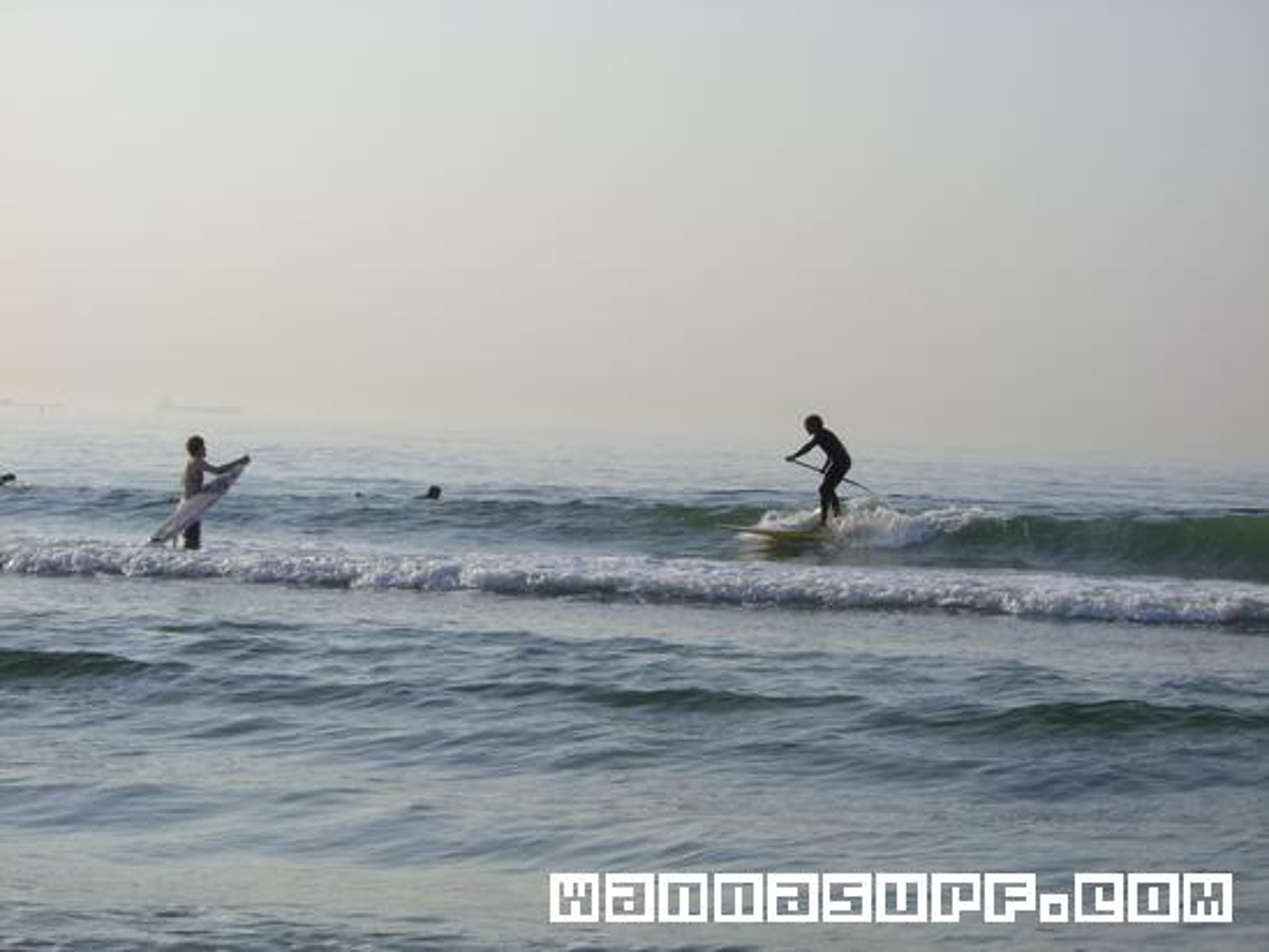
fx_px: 4180
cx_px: 634
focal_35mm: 114
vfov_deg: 13.0
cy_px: 476
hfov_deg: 17.3
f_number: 8.3
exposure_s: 1/320
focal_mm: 18.6
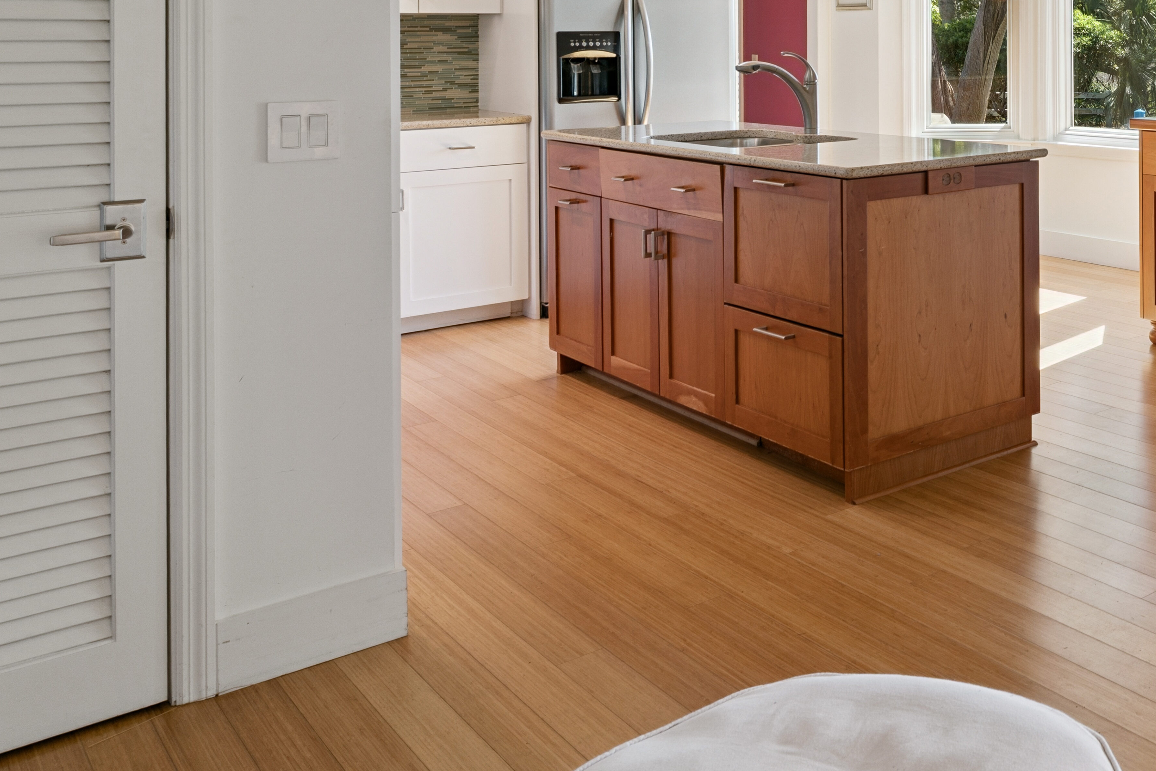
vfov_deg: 31.7
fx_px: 1285
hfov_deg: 41.2
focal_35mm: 40
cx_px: 1193
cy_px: 67
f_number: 8
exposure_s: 1/40
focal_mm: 18
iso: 250
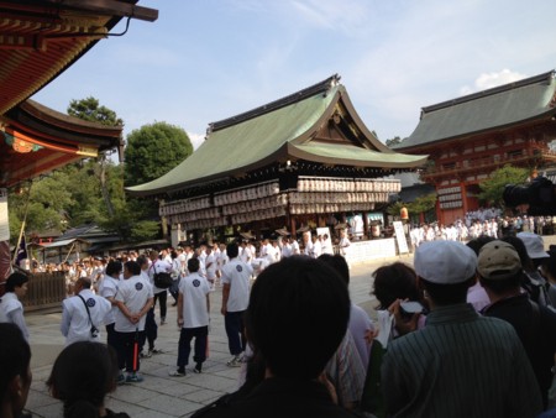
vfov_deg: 40.7
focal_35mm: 35
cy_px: 209
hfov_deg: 52.6
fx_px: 562
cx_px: 278
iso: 64
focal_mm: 4.28
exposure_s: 1/986
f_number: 2.4
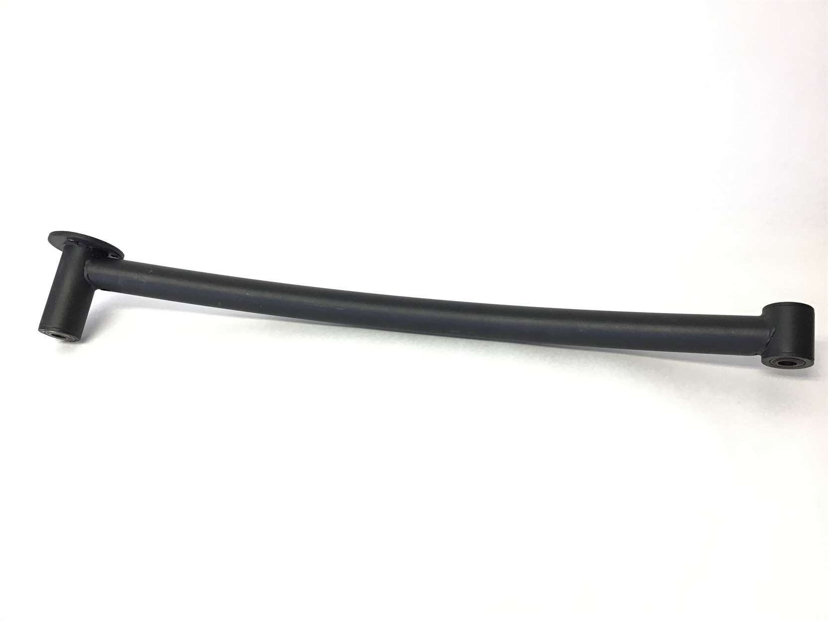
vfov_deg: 45.4
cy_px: 310
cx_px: 414
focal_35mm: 31
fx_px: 742
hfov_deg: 58.4
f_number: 2.4
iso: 32
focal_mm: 3.3
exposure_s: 1/33
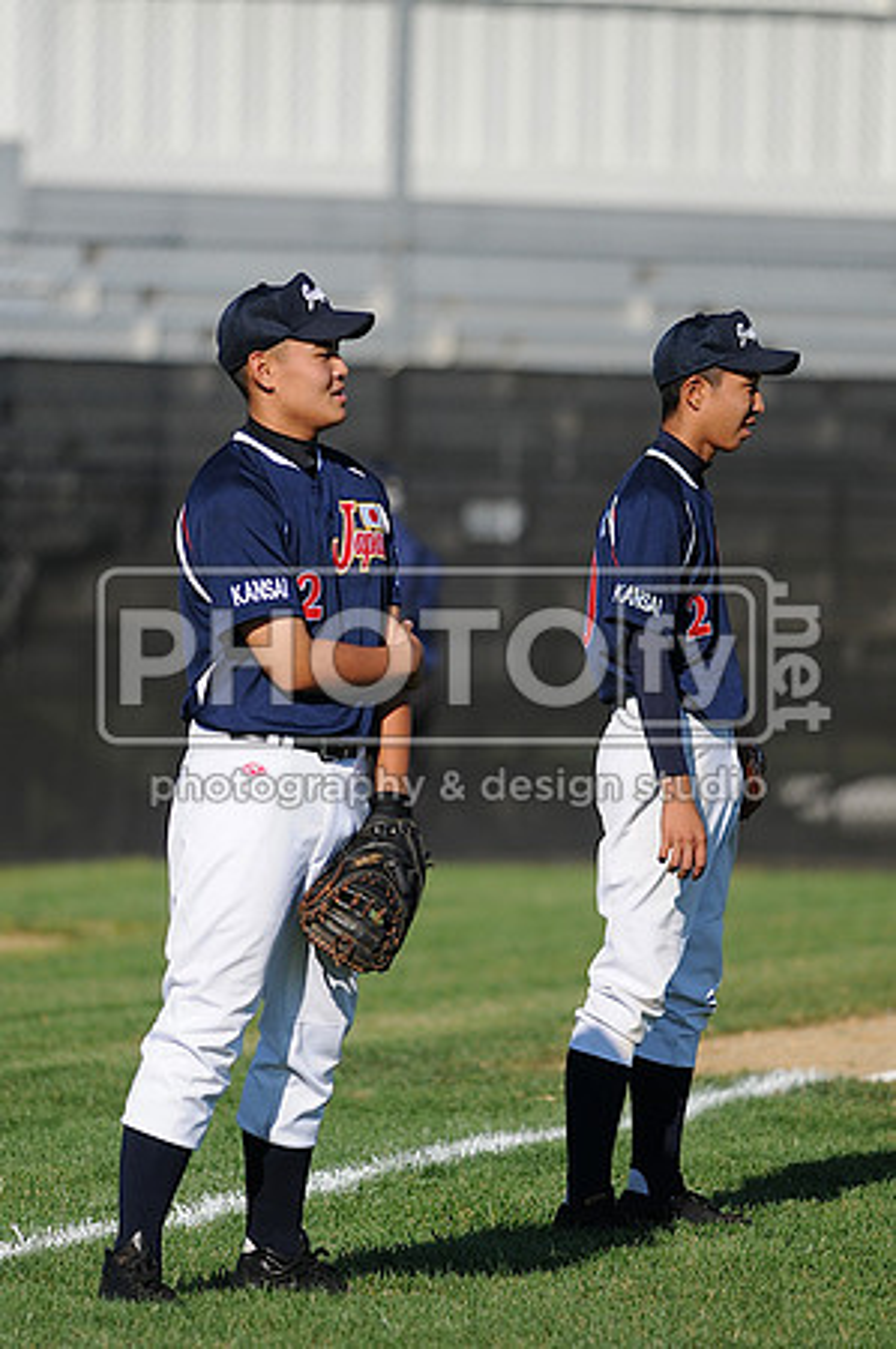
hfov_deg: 3.0
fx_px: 16838
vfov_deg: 4.6
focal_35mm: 450
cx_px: 448
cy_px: 674
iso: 200
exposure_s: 1/2500
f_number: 4
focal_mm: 300
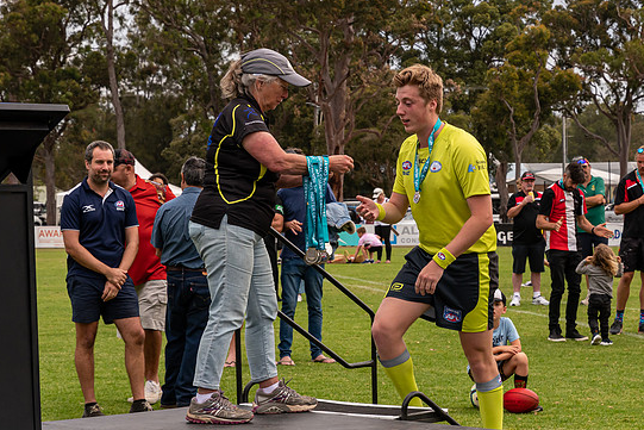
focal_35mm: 113
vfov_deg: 12.1
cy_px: 149
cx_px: 423
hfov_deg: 18.1
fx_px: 2022
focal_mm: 55
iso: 400
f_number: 6.3
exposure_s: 1/320
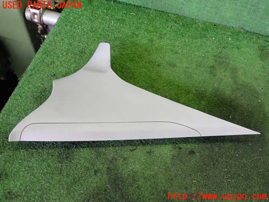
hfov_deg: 60.0
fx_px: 233
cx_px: 134
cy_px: 101
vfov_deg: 46.8
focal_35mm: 30
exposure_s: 1/30
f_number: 2.3
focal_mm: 5.4
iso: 400
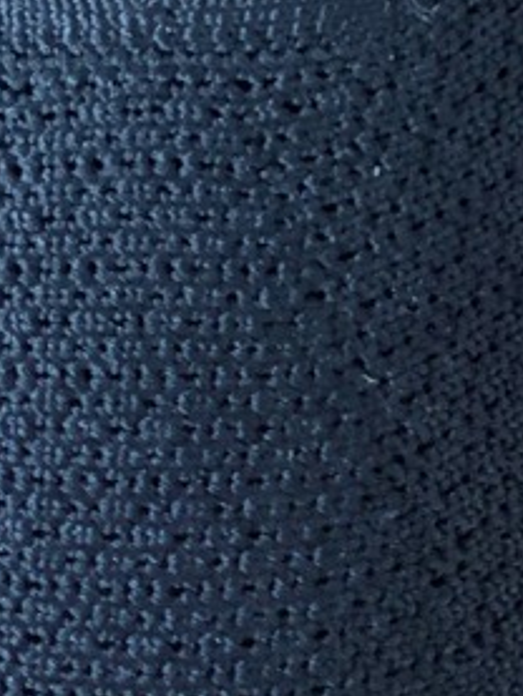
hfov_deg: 9.7
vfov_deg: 12.2
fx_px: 3019
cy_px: -487
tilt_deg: -68.8
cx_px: 744
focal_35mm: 150
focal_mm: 5.96
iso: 800
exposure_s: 1/30
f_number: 1.6
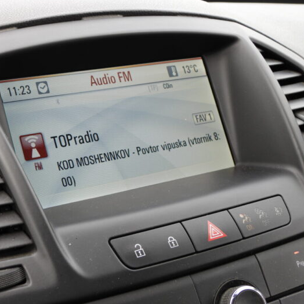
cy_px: 153
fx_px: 656
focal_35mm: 66
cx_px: 110
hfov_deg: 26.0
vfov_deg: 26.1
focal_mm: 9.8
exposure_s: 1/160
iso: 100
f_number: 3.5
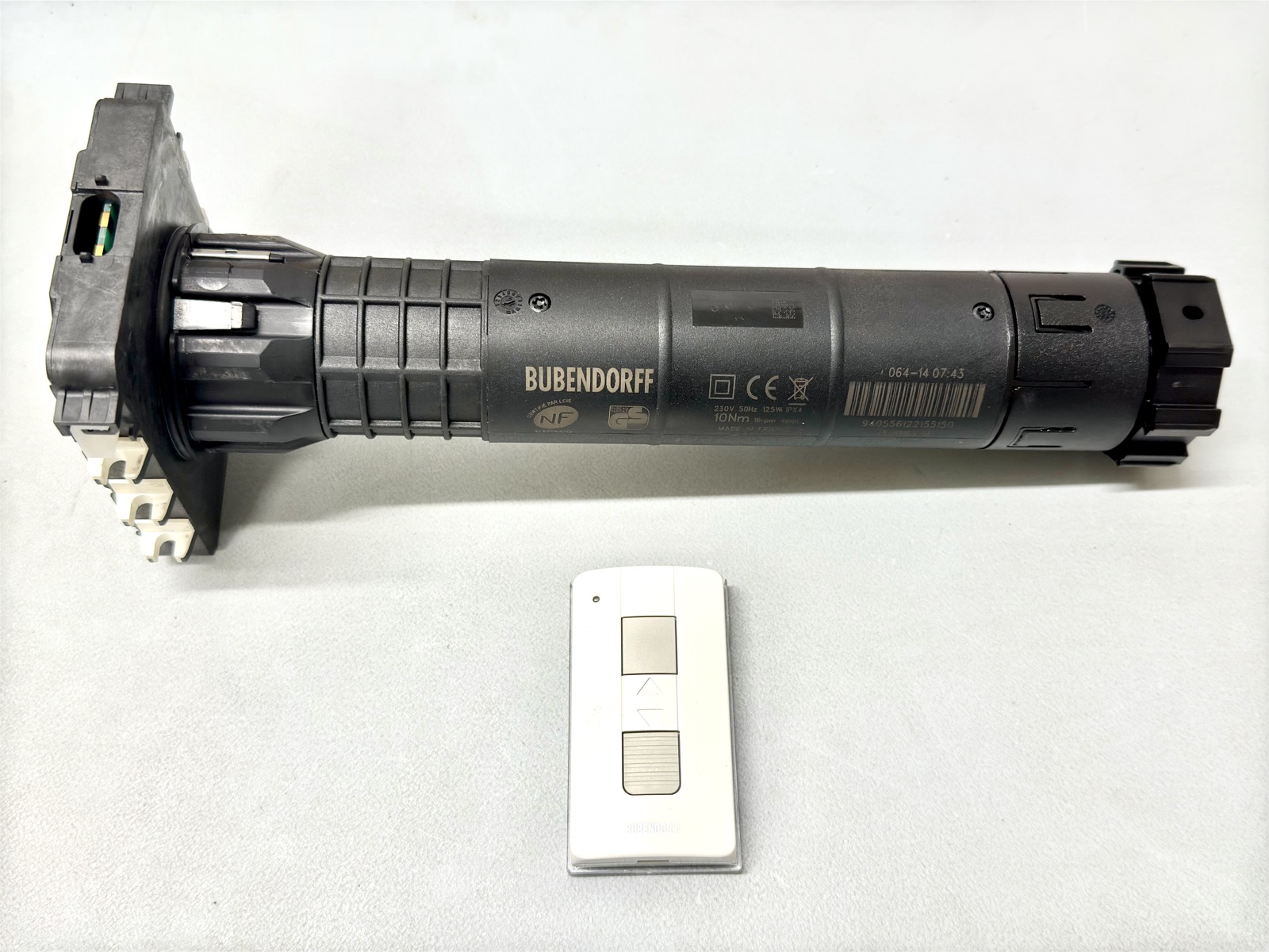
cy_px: 476
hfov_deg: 52.6
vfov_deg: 40.7
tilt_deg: -64.7
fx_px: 1283
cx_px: 634
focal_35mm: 35
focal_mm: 6.76
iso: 50
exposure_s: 1/50
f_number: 1.78
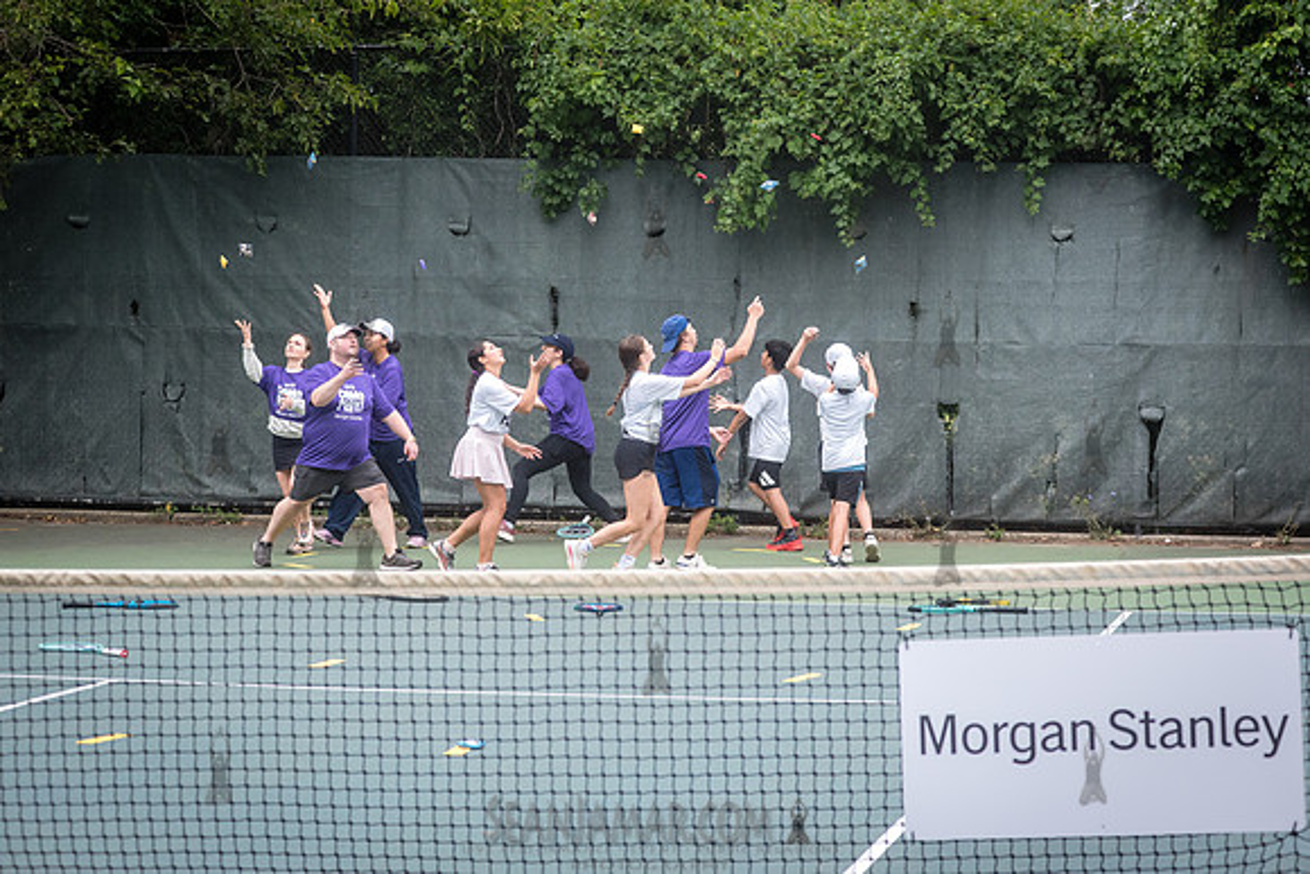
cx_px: 695
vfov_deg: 13.5
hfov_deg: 20.2
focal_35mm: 101
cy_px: 371
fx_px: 3685
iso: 1250
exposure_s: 1/1600
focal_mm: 86
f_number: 5
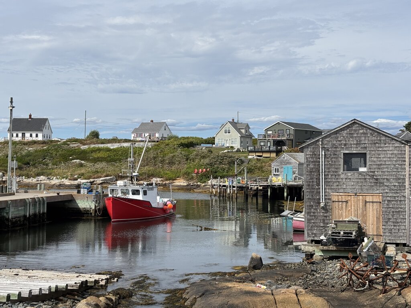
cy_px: 154
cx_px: 206
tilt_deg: +0.5
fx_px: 617
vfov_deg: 28.0
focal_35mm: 52
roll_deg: -1.1
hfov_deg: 36.8
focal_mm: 5.96
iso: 32
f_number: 1.6
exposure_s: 1/3937
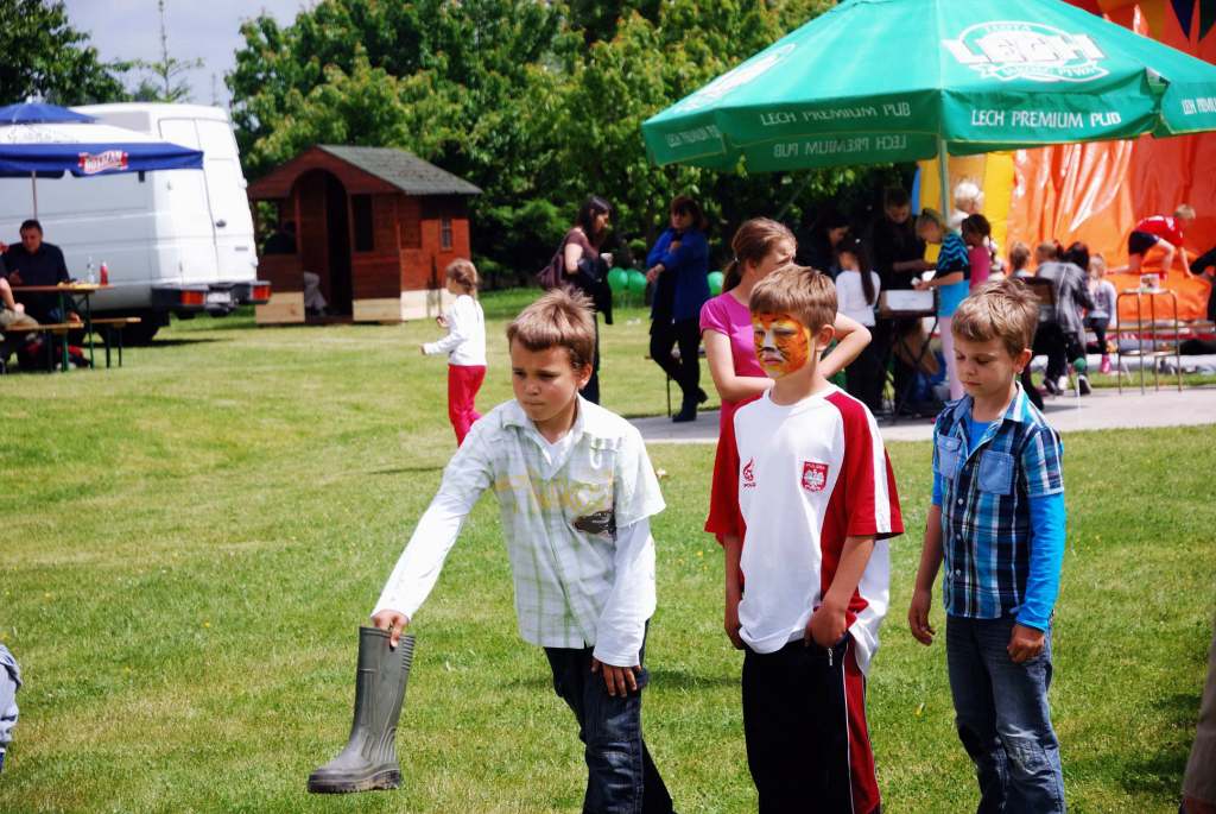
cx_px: 608
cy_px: 407
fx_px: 3550
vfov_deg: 13.1
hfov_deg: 19.4
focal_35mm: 105
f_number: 4.5
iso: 250
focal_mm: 70
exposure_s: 1/1000
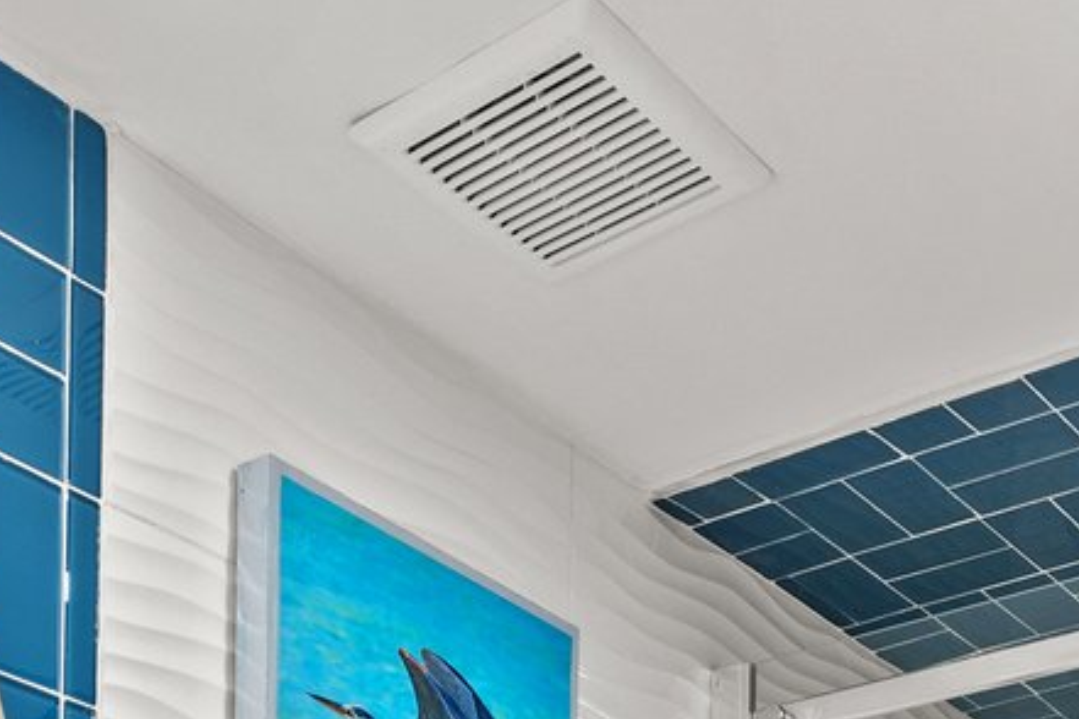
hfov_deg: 29.1
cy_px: 1491
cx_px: 746
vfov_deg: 15.4
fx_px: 2059
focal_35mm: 69
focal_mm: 14.8
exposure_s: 1/2
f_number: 8
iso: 400
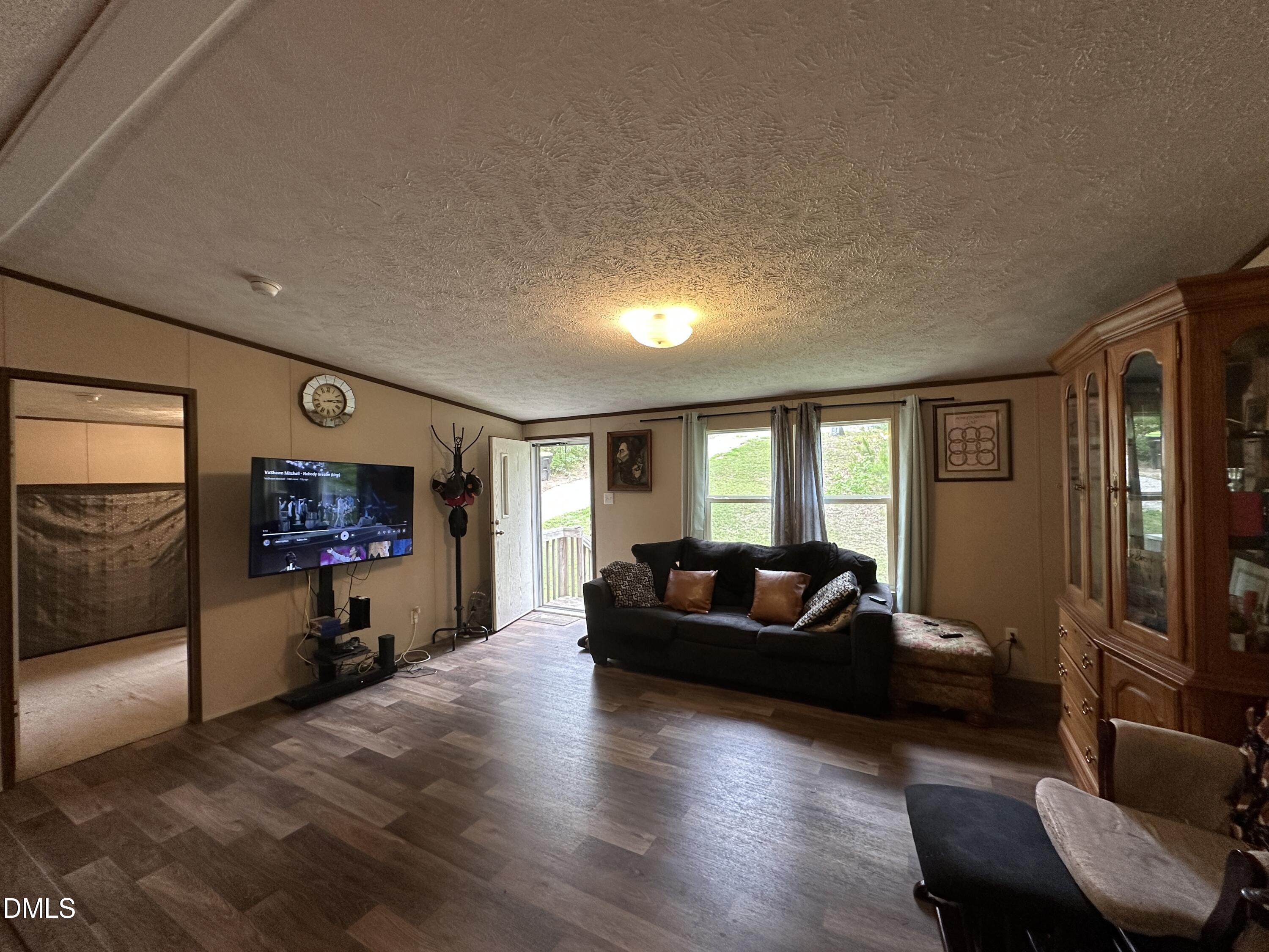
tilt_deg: +0.1
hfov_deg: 102.1
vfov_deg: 85.7
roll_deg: +1.2
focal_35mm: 14
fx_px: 513
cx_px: 634
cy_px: 476
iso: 160
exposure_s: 1/60
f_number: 2.2
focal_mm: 2.22
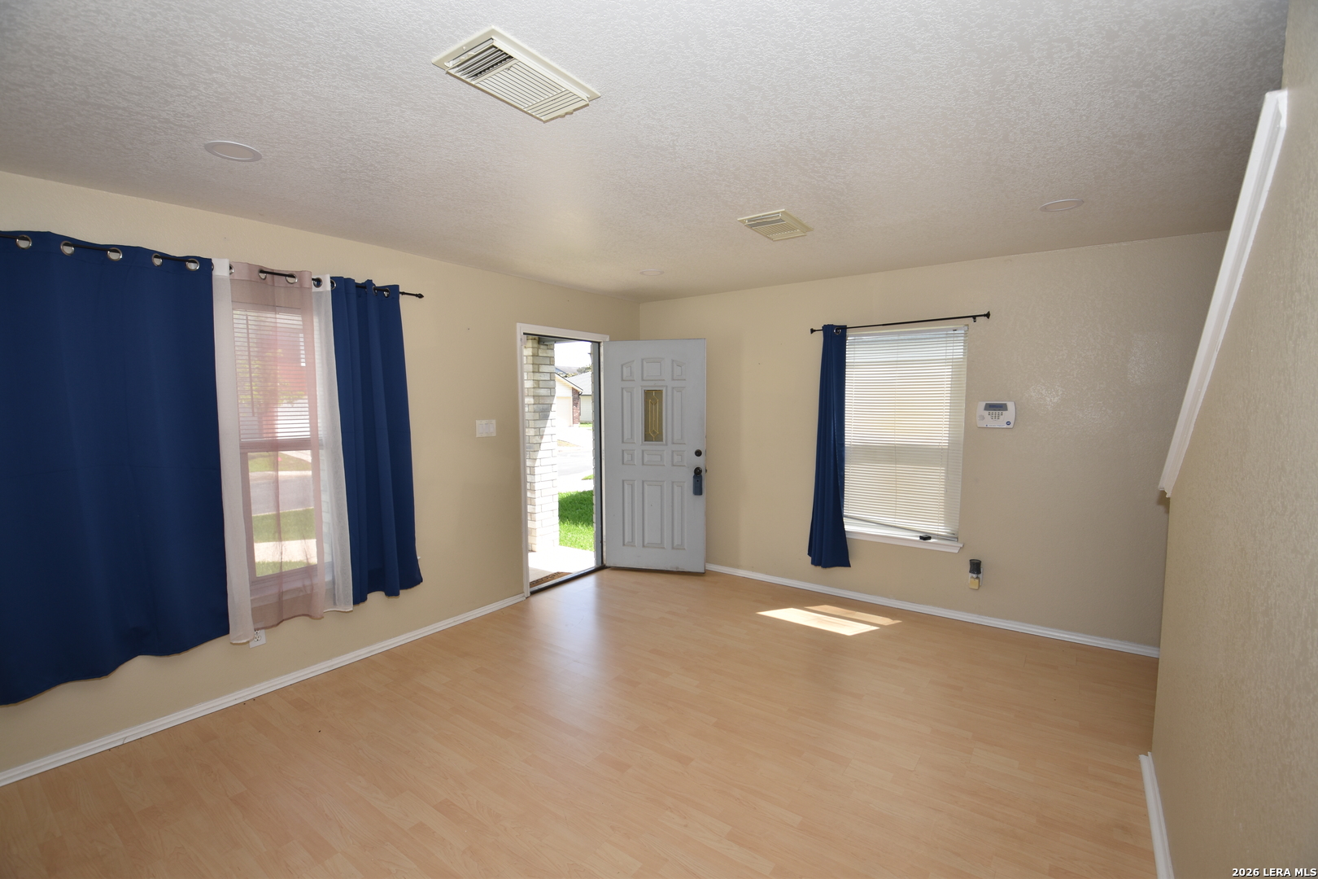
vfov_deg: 77.3
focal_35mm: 15
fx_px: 549
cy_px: 440
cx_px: 659
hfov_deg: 100.4
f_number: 5
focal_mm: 10
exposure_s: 1/200
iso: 125
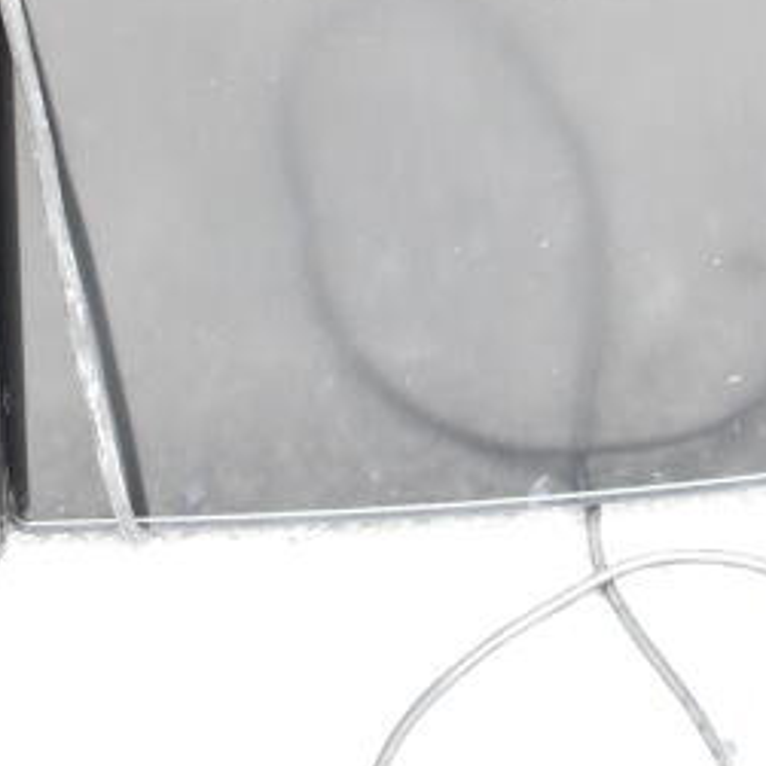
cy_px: -458
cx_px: 555
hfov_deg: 18.6
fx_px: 2328
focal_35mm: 93
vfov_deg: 16.6
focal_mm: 20
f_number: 6.3
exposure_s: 1/160
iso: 1600
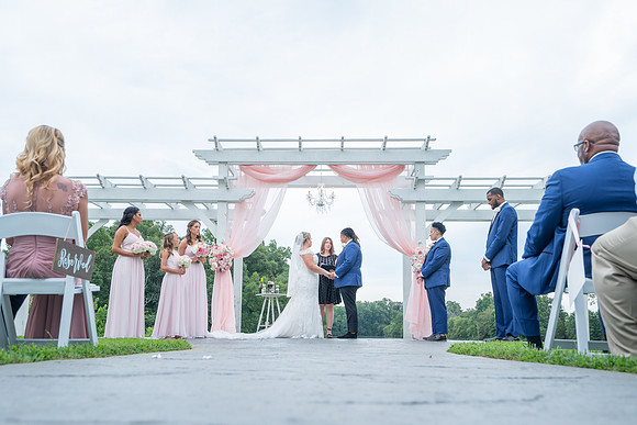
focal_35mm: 36
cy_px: 245
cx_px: 309
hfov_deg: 52.8
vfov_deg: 36.6
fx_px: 641
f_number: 5
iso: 125
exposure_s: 1/200
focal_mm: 31
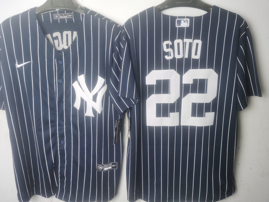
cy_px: 100
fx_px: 218
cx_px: 130
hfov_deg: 63.4
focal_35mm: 28
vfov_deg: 49.7
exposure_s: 1/50
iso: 160
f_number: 1.8
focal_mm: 5.58
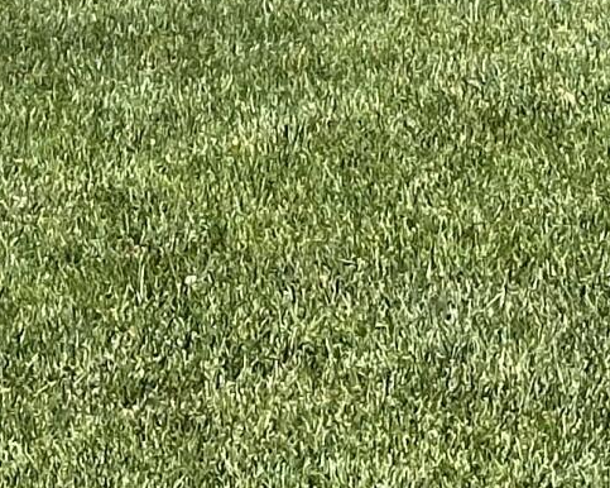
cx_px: -72
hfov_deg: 6.6
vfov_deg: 5.1
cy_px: -779
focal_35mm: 291
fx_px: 5251
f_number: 1.78
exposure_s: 1/2667
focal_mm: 6.86
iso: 64
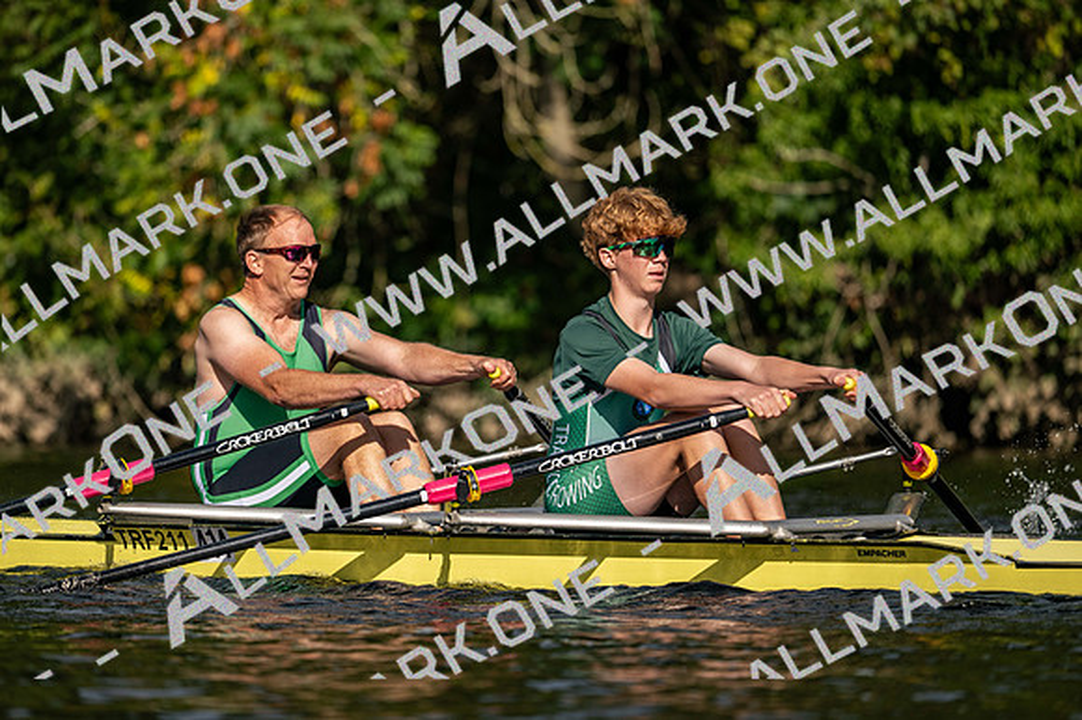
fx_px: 12018
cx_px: 541
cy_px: 360
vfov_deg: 3.4
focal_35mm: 400
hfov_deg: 5.2
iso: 180
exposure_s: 1/2500
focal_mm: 400
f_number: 4.5
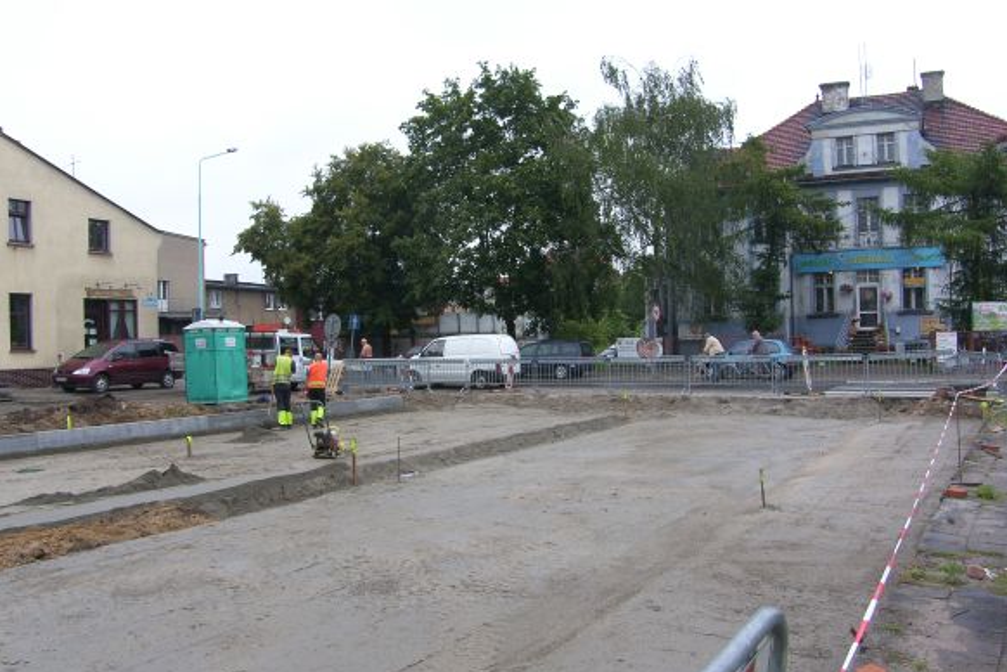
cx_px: 490
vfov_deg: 43.6
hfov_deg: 61.9
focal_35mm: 30
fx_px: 839
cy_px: 348
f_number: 5.6
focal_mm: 7.4
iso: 50
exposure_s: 1/160
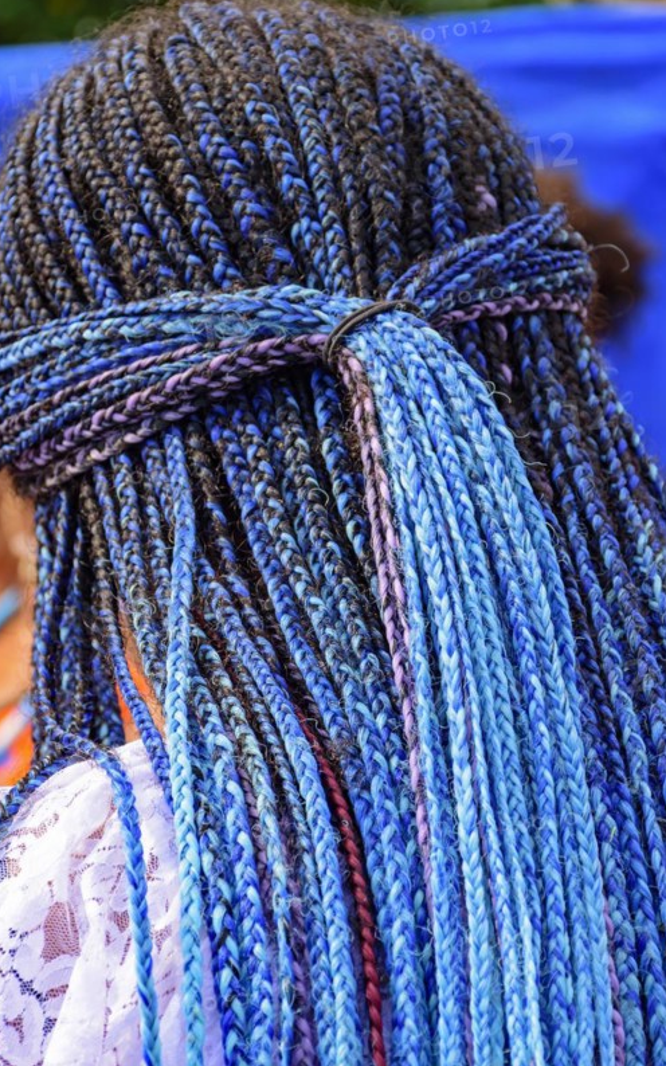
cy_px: 530
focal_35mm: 116
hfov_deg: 11.3
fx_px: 3356
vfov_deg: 18.1
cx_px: 311
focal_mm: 75
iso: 100
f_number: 8
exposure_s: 1/160
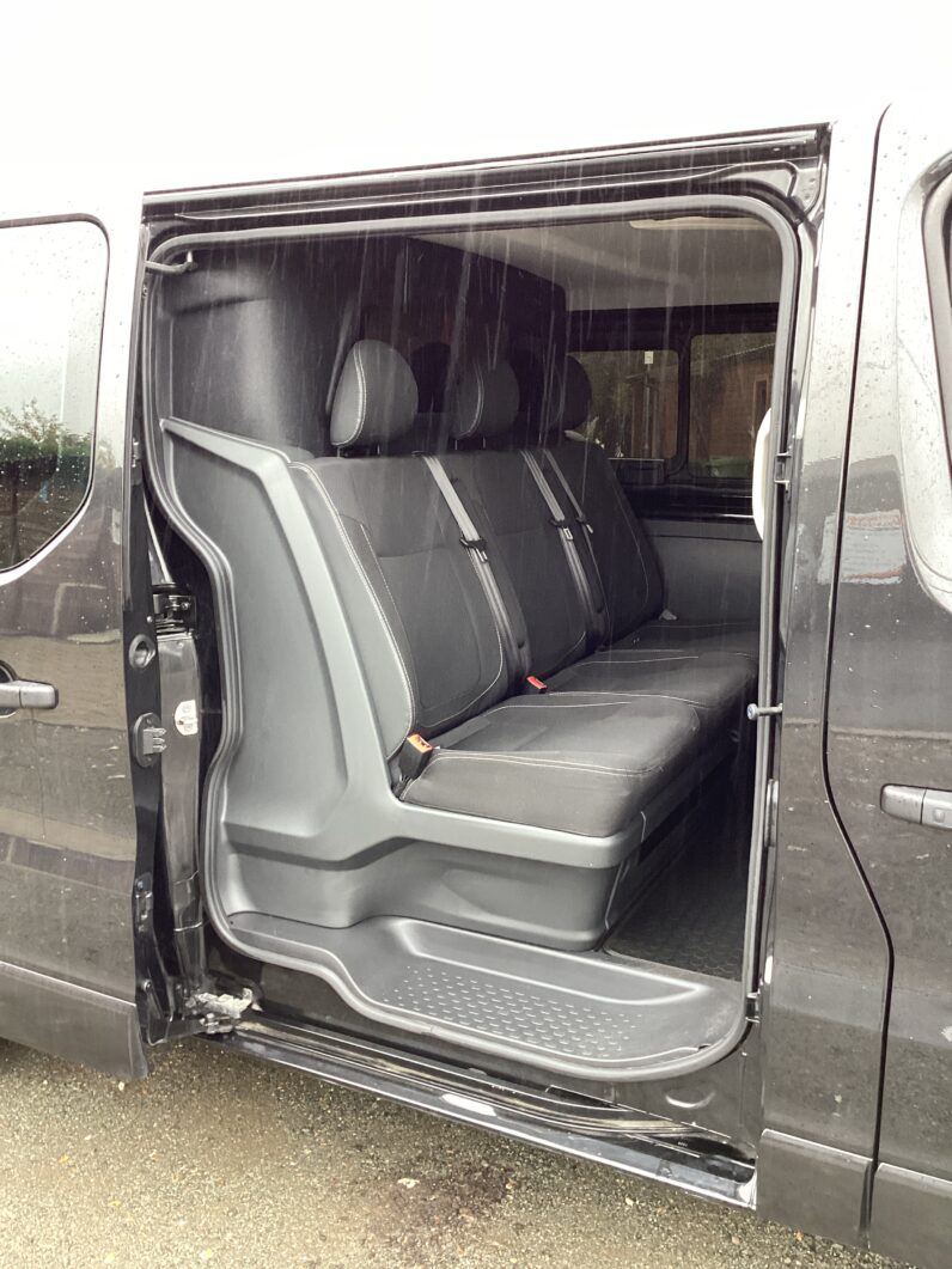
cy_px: 634
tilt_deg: -9.7
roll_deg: -0.2
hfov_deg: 45.5
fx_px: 1137
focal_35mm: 31
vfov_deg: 58.3
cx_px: 476
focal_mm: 3.3
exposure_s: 1/50
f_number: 2.4
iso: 125
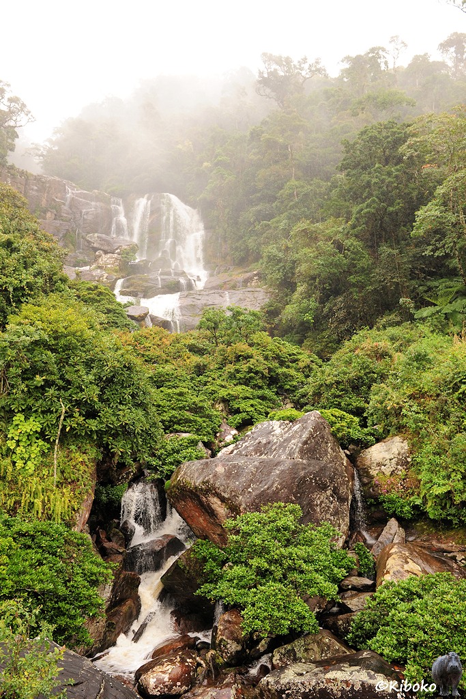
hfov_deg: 47.9
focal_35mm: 27
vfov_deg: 67.4
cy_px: 350
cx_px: 233
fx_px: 524
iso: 640
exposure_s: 1/640
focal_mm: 27
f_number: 4.5
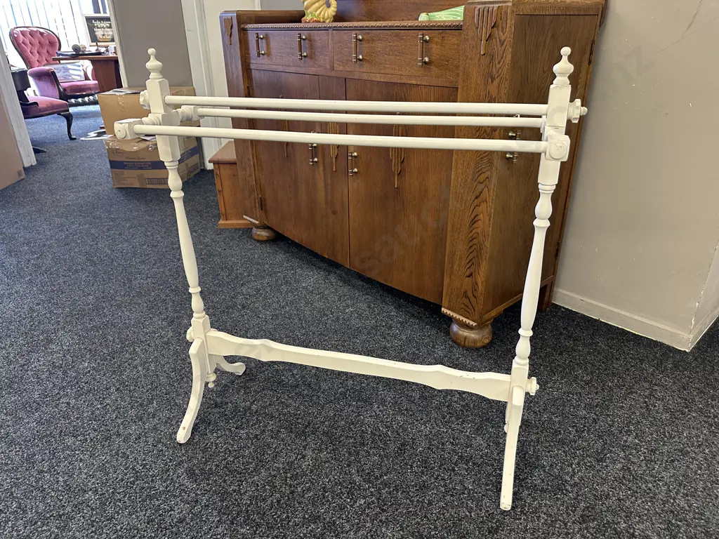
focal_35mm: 24
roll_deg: +0.7
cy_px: 270
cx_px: 360
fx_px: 498
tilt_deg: -25.2
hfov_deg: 71.6
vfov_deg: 56.8
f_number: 1.78
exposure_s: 1/50
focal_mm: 6.86
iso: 200
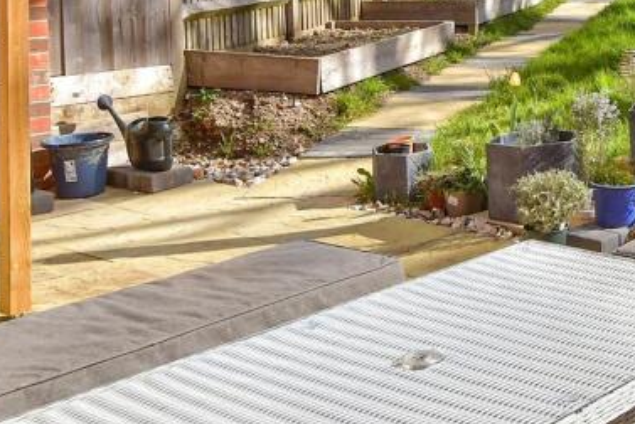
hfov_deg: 30.5
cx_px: 733
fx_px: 1006
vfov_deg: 23.5
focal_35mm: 57
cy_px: 85
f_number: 8
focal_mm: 14
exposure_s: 1/400
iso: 200
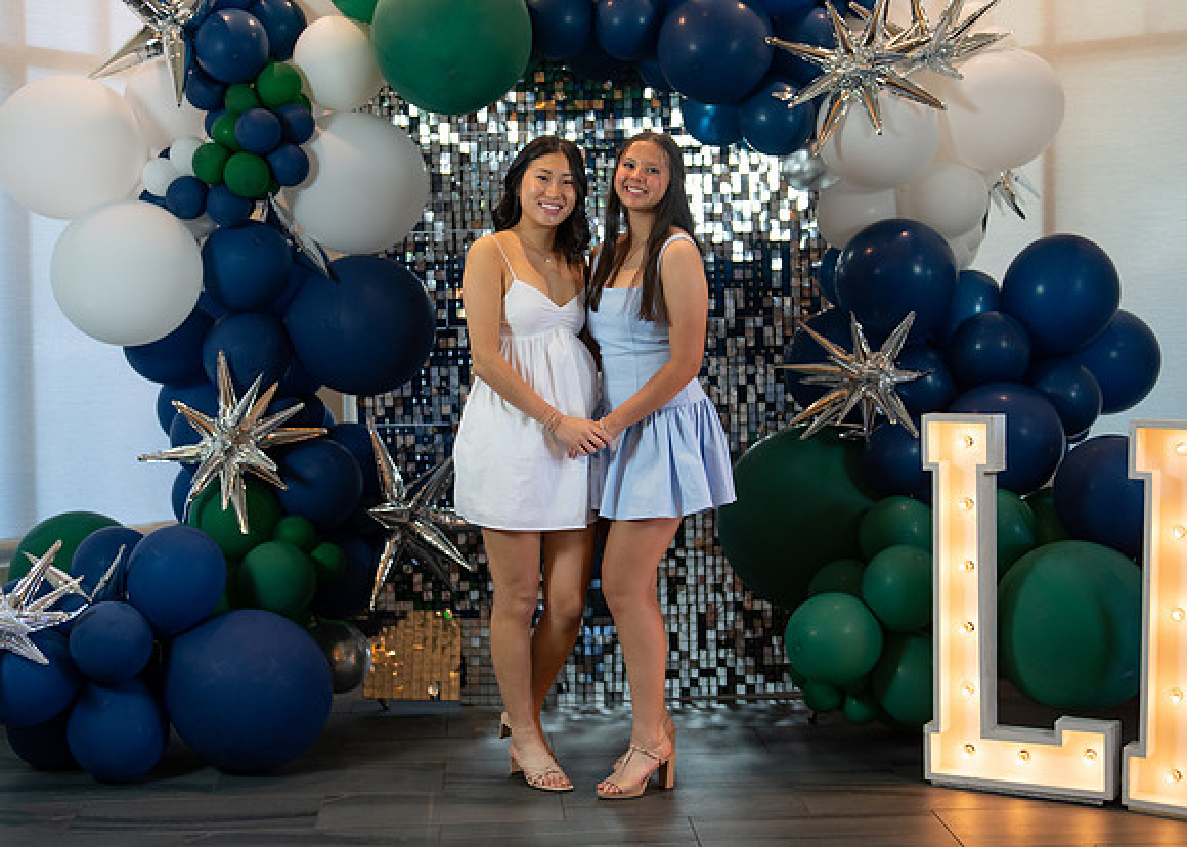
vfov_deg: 26.8
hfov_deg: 37.0
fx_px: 1776
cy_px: 424
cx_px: 601
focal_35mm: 53
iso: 500
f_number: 1.2
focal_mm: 50
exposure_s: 1/400
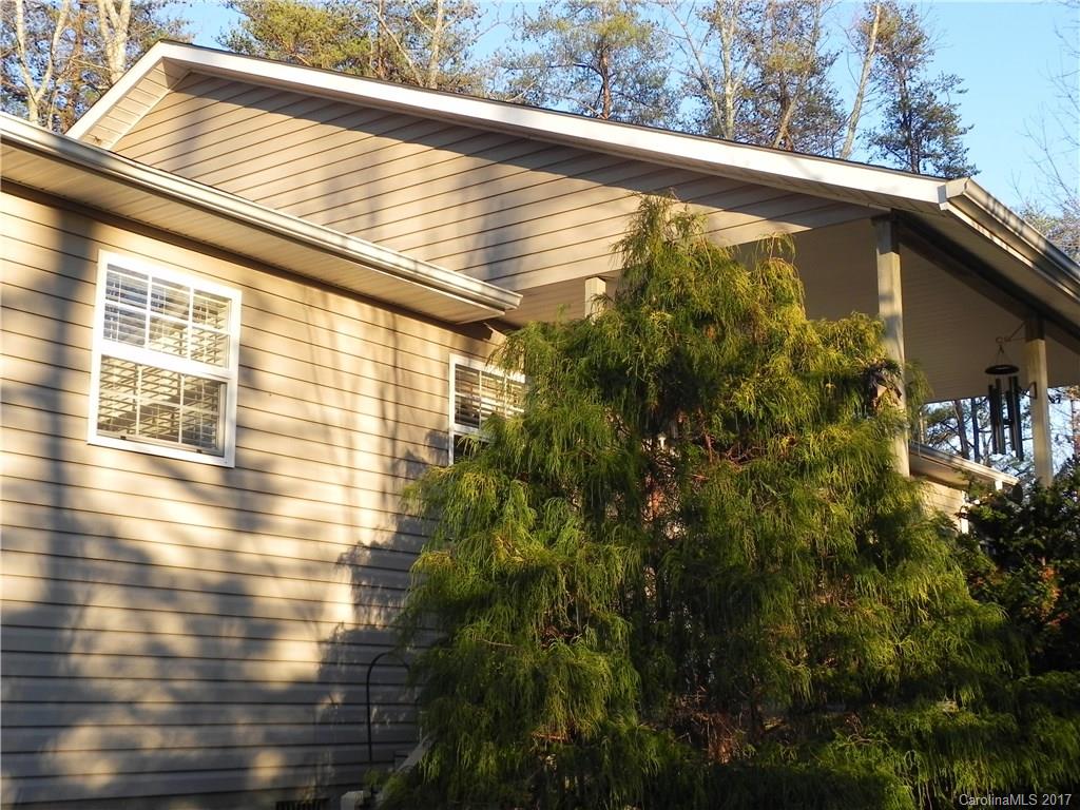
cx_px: 540
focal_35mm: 46
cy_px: 405
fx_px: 1435
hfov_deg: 41.2
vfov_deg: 31.5
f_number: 4.5
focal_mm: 8.2
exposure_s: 1/150
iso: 160
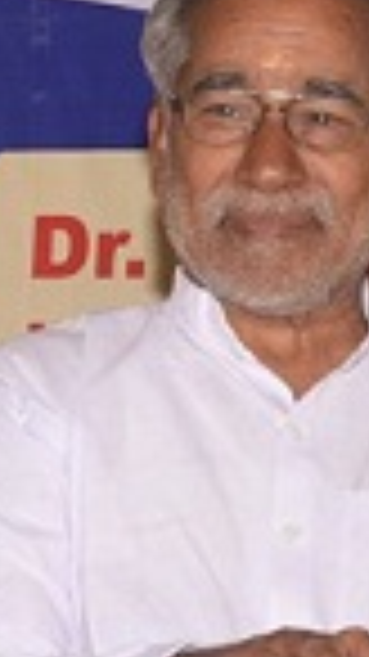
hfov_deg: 4.1
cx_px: 612
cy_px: 338
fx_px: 5068
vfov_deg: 7.4
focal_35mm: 291
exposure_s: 1/60
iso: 400
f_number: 9
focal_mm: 58
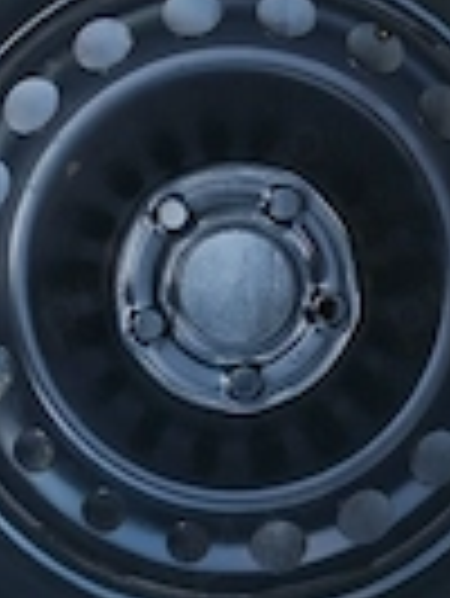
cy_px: 283
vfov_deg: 25.0
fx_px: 1350
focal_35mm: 78
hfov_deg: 18.9
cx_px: 270
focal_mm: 3.98
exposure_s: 1/556
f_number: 1.8
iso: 25
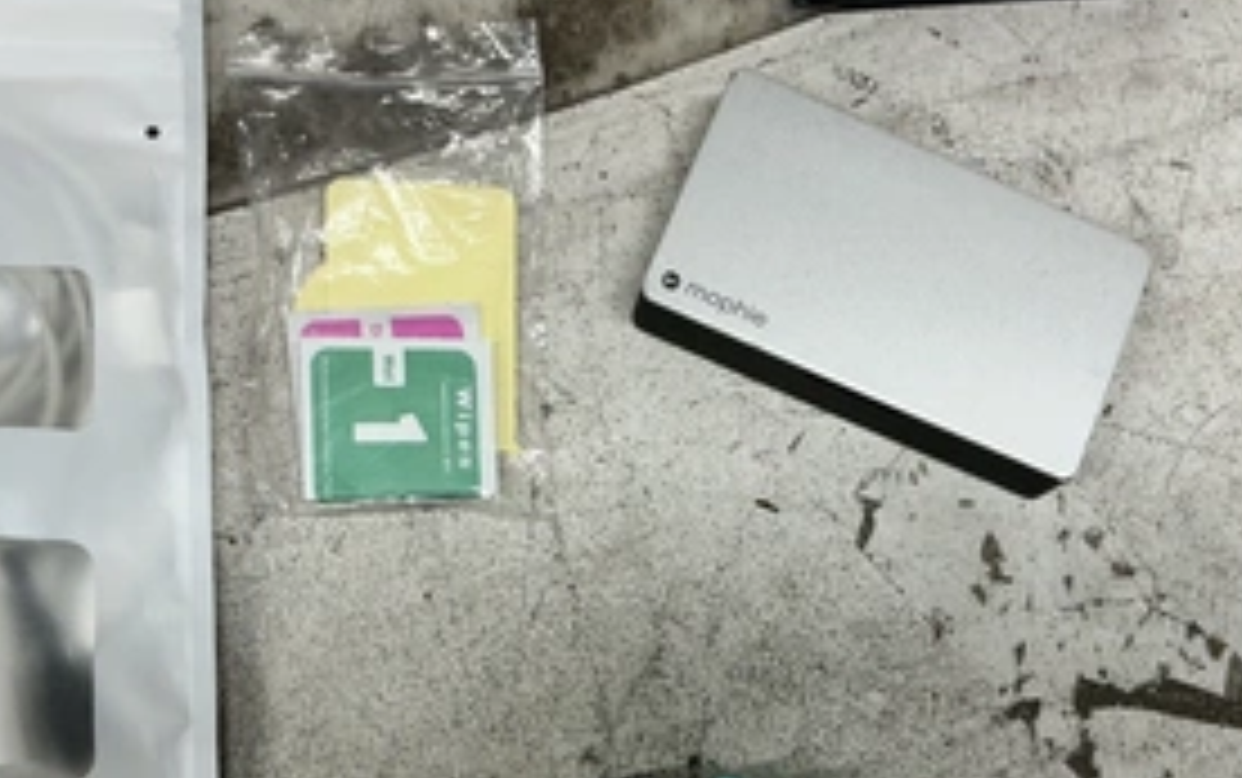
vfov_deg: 29.3
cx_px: 662
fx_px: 1457
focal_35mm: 43
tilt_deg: -77.7
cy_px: 607
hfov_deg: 46.2
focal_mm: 3
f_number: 1.8
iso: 32
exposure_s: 1/120
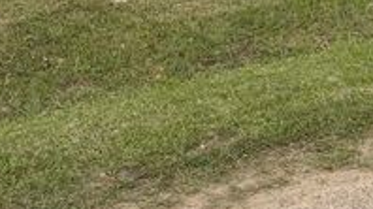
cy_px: -159
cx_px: 350
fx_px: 870
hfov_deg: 23.4
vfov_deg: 12.6
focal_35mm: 88
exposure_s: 1/3145
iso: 80
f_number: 1.78
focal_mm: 6.76
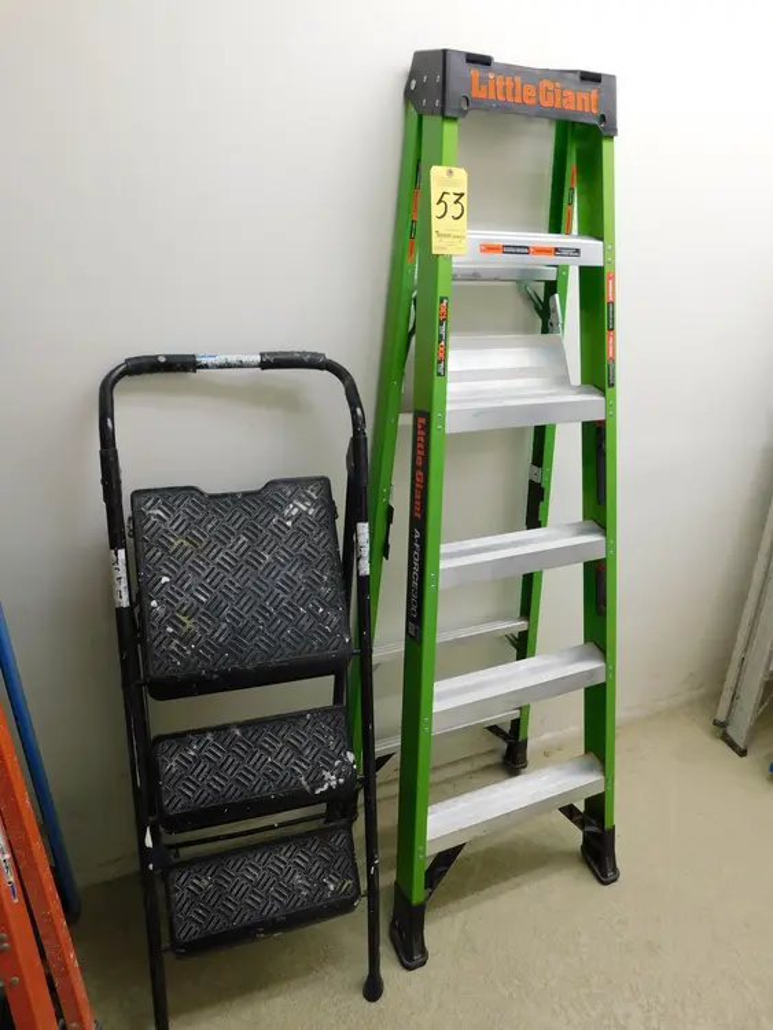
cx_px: 386
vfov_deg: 71.6
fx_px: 714
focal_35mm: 24
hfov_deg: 56.8
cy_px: 515
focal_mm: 4.1
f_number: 3
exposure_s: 1/30
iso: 140
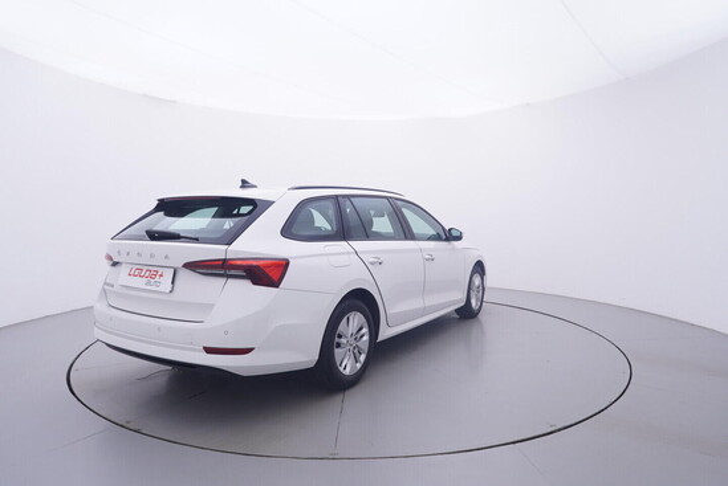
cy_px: 243
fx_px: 455
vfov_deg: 56.2
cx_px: 364
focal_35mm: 22
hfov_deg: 77.3
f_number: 5
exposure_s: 1/80
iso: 200
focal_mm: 15
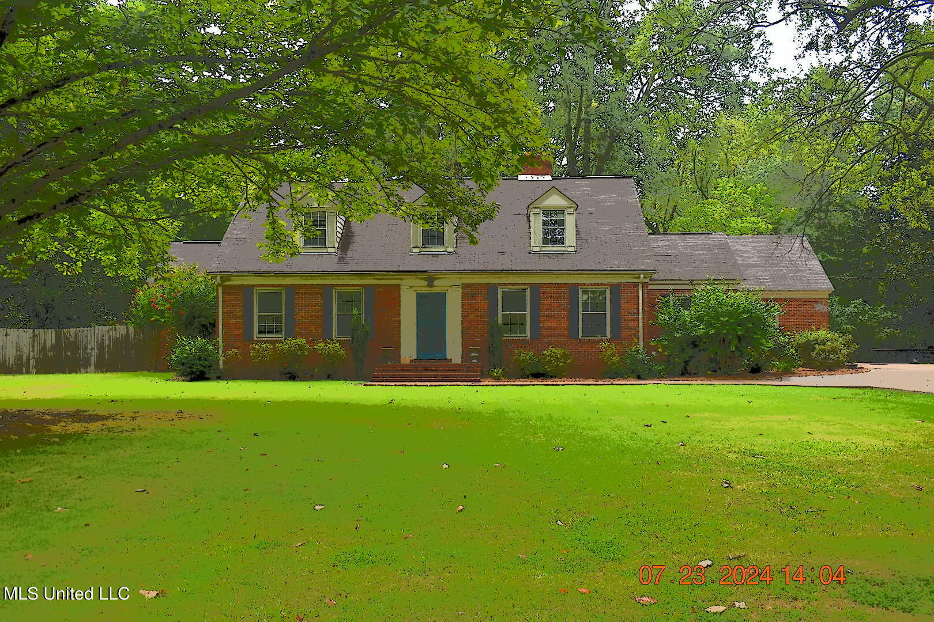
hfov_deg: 53.1
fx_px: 934
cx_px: 467
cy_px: 311
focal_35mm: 36
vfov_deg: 36.9
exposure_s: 1/250
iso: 360
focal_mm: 24
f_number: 5.6
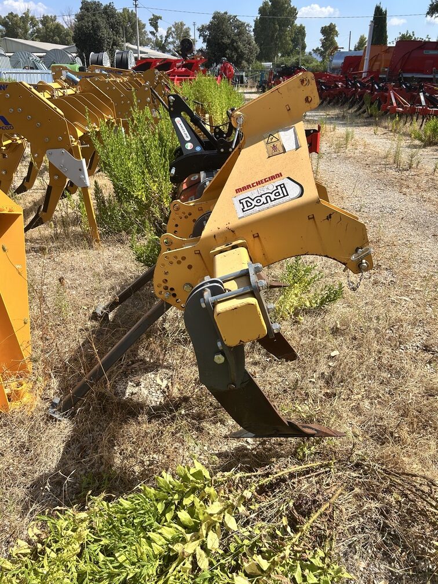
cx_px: 219
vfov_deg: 67.3
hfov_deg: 53.1
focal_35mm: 26
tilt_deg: -25.1
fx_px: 439
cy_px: 292
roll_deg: -1.9
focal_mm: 5.7
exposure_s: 1/3257
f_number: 1.5
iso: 50
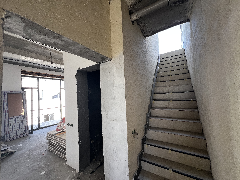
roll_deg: +2.3
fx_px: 90
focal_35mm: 13
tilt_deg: +2.4
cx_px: 120
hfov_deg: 106.2
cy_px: 90
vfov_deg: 89.9
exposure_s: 1/99
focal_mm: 1.57
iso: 64
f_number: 1.8
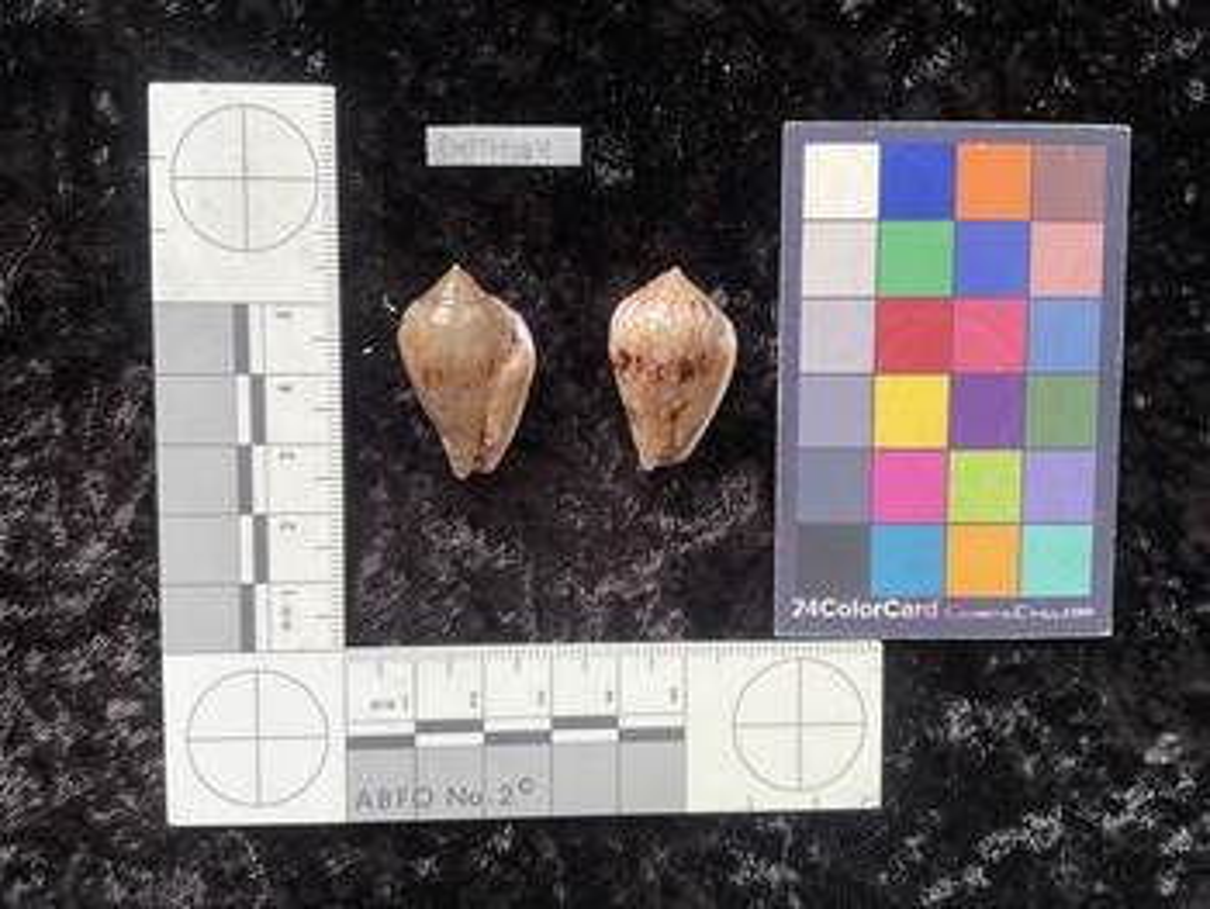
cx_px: 605
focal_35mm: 29
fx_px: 1014
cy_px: 454
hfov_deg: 61.6
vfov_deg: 48.3
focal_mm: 3
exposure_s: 1/104
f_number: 1.8
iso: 16
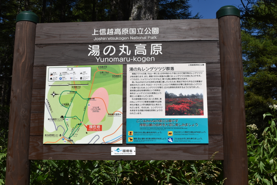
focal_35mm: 44
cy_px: 92
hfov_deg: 45.0
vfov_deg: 30.9
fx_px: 335
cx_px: 138
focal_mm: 29
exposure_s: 1/500
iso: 200
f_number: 11
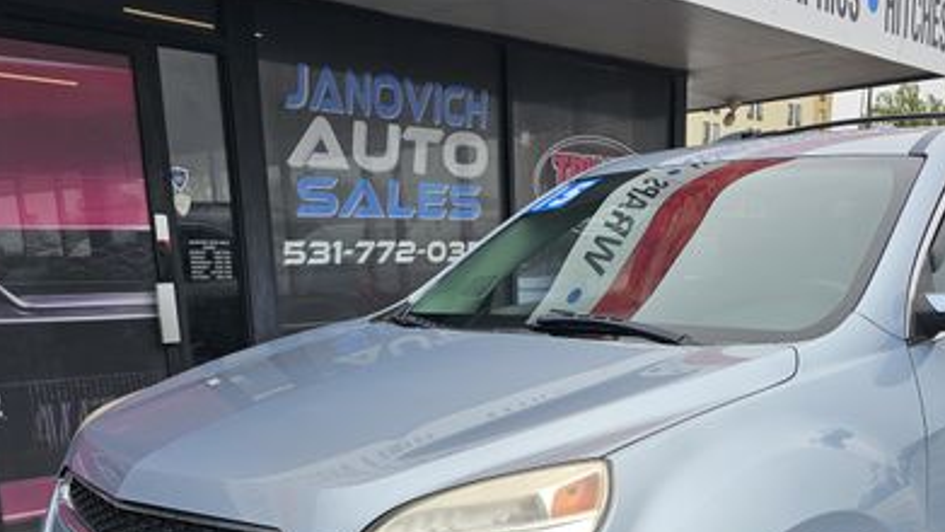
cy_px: 527
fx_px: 1027
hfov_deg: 49.1
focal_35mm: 41
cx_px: 568
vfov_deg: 27.4
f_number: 1.7
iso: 10
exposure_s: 1/500
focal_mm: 6.3
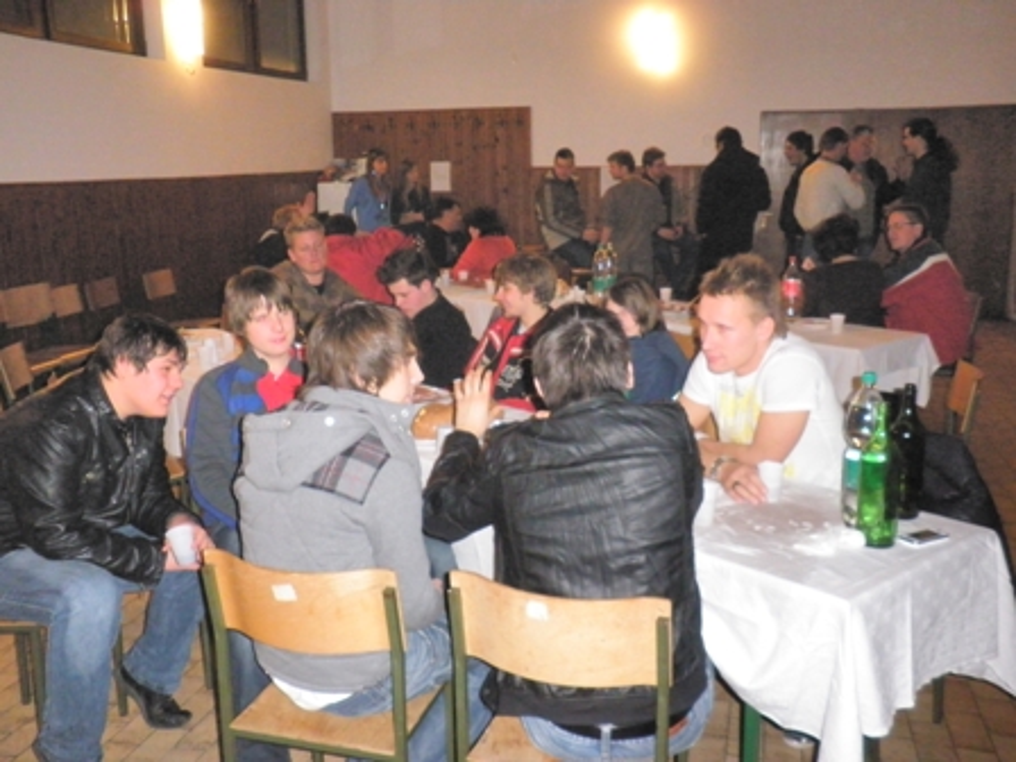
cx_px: 508
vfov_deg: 39.7
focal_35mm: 36
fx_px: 1057
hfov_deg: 51.4
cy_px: 381
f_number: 3.5
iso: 800
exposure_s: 1/30
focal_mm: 6.3
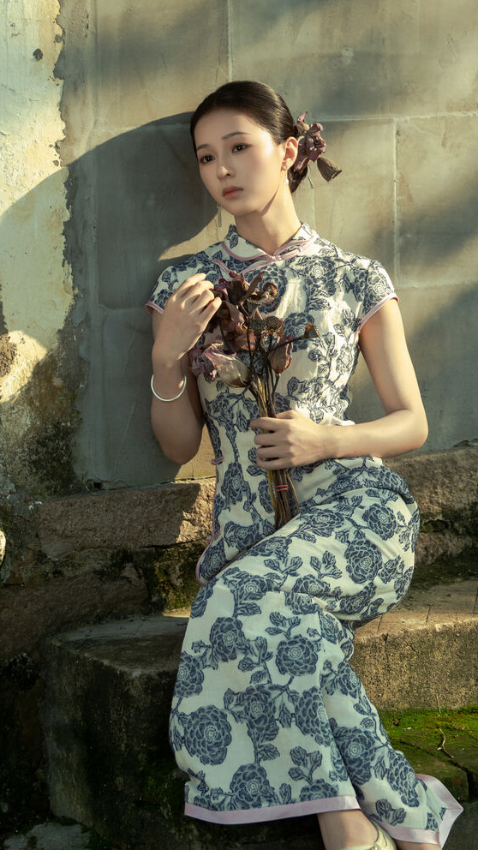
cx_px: 463
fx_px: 2997
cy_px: 235
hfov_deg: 9.1
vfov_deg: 16.1
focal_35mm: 133
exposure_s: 1/1250
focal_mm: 70
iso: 640
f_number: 2.8
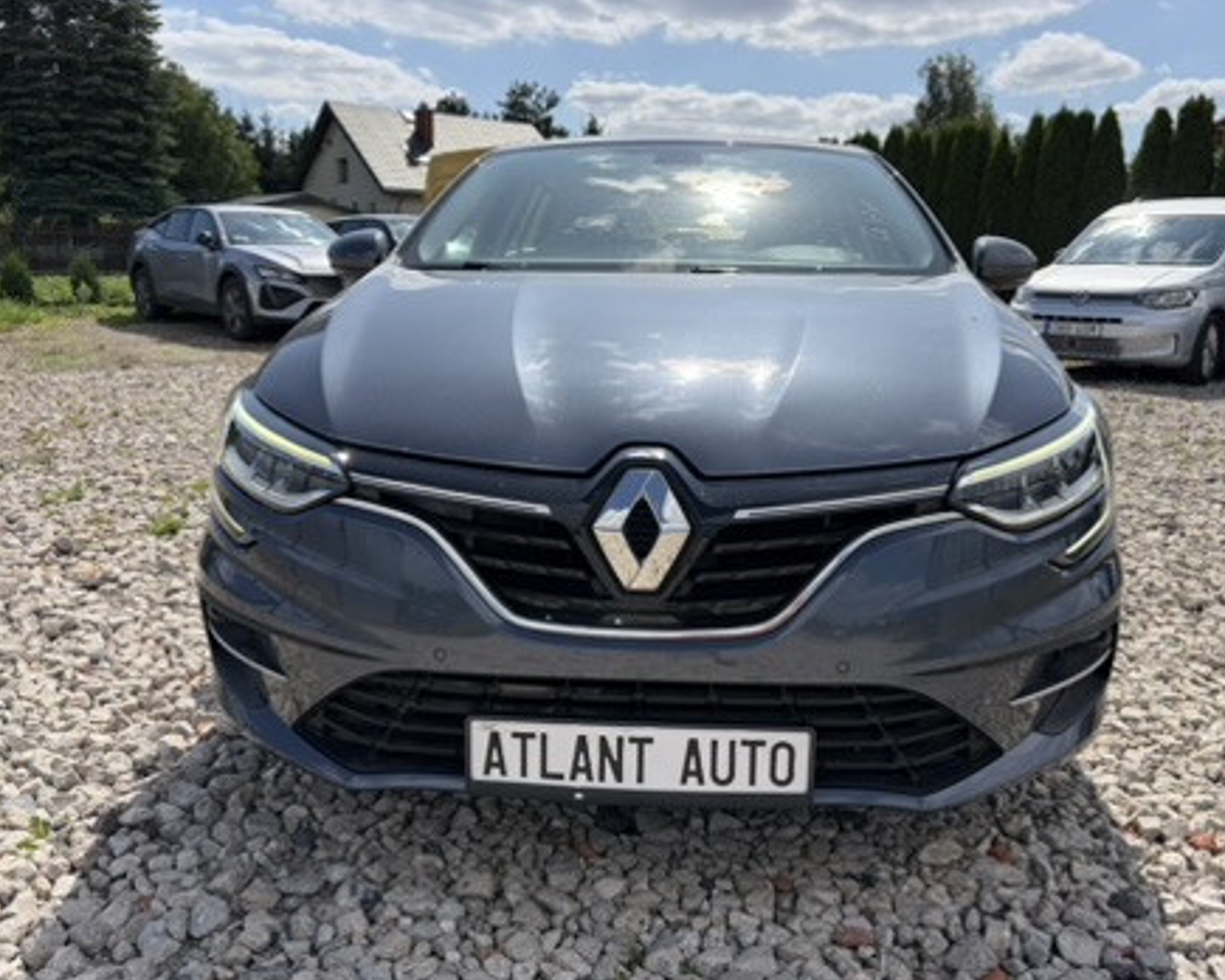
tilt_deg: -12.3
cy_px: 501
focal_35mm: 28
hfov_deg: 62.1
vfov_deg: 51.5
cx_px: 659
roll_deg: -0.7
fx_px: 1015
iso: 64
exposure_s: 1/4608
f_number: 1.6
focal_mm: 5.96
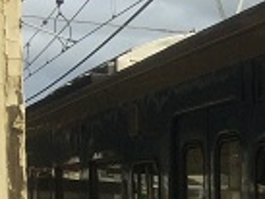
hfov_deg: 11.1
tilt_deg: -6.0
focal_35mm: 148
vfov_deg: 9.7
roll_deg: -0.6
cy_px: 327
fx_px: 1134
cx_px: 642
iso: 32
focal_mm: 4.15
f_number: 2.2
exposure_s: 1/641
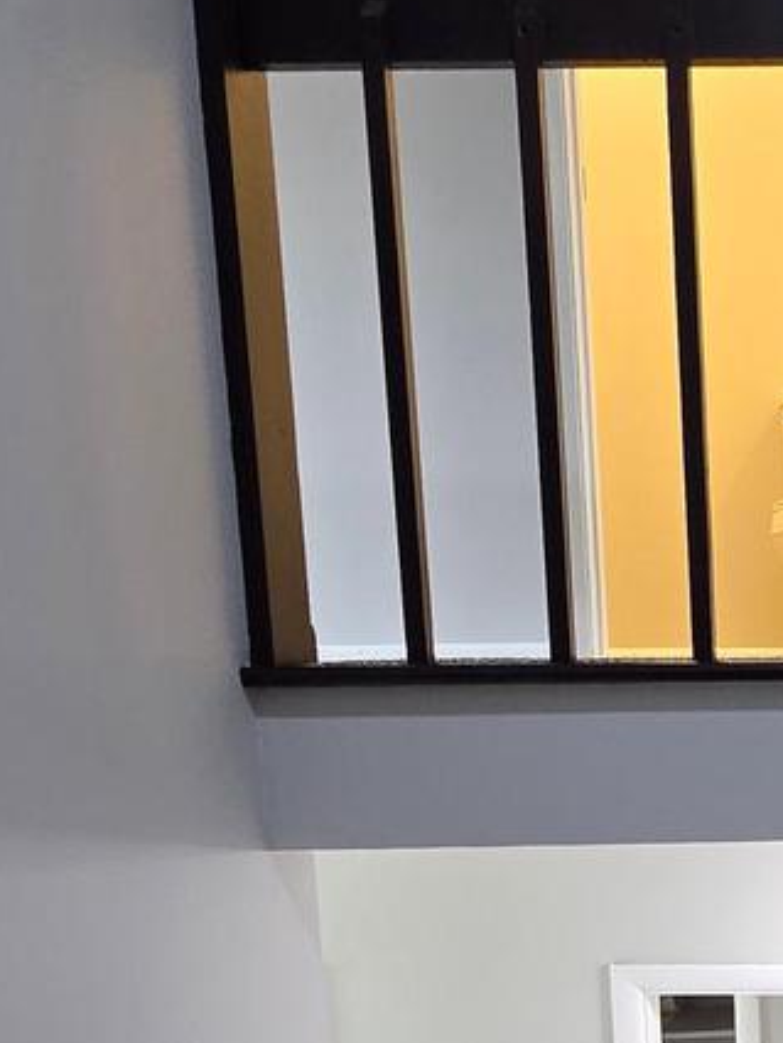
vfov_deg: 37.2
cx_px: 1009
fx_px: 1417
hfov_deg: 26.4
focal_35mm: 47
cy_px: 982
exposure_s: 1/60
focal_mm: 2.2
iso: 250
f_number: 2.2
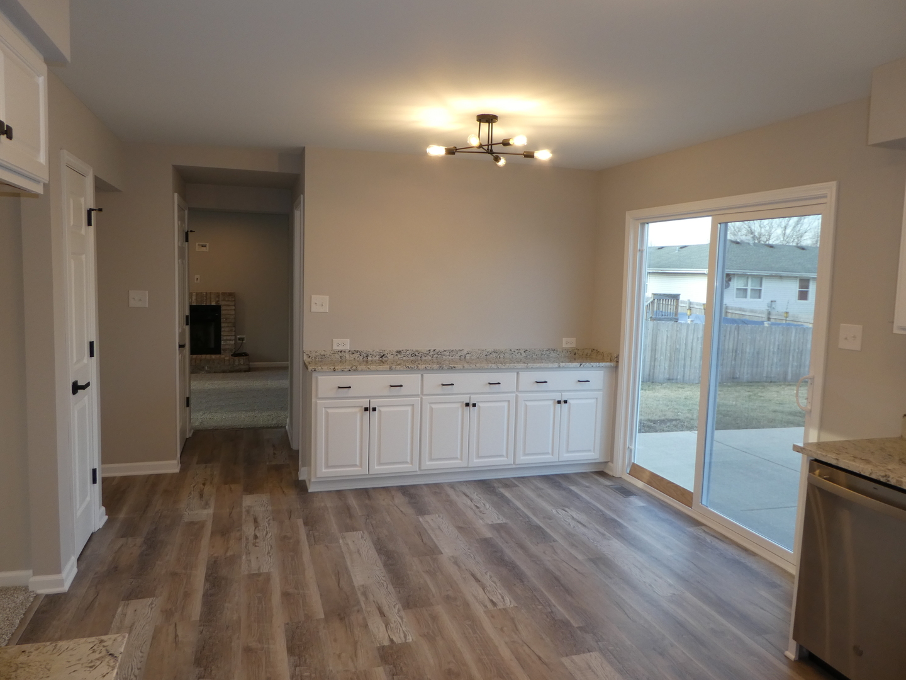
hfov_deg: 71.6
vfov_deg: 56.8
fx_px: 628
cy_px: 340
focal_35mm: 24
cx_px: 453
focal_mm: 4.3
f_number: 3.3
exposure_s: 1/60
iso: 125
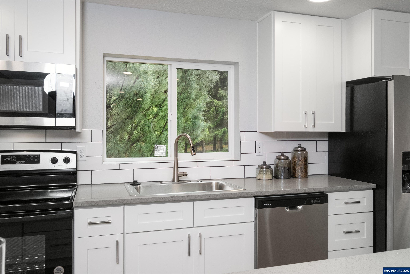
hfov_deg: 63.7
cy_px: 137
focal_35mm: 29
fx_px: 330
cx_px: 205
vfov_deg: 45.0
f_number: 7.1
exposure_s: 1/60
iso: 640
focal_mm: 19.1
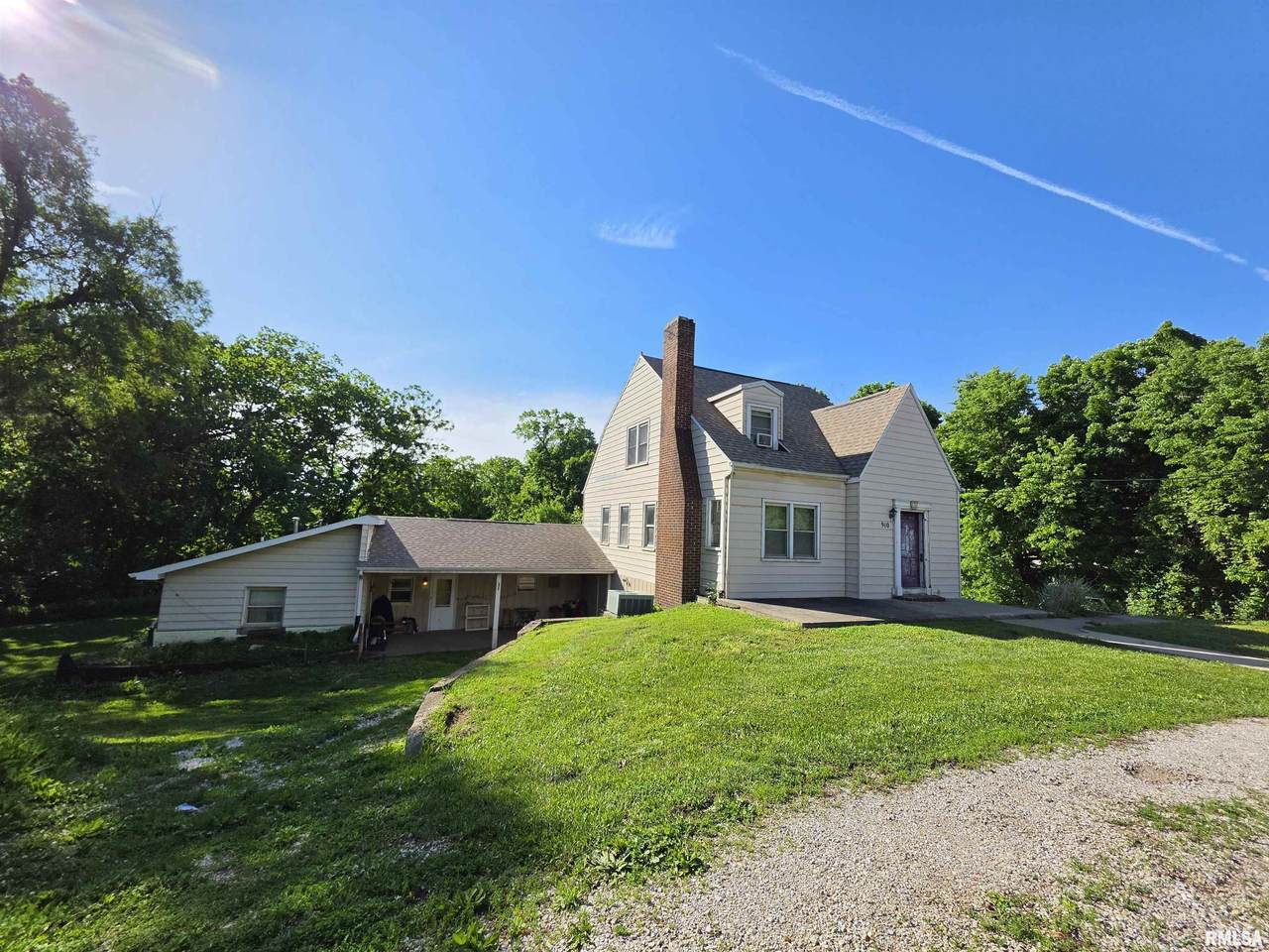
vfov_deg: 89.9
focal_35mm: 13
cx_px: 634
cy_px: 476
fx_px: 477
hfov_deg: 106.2
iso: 32
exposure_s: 1/1962
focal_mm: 2.2
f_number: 1.9
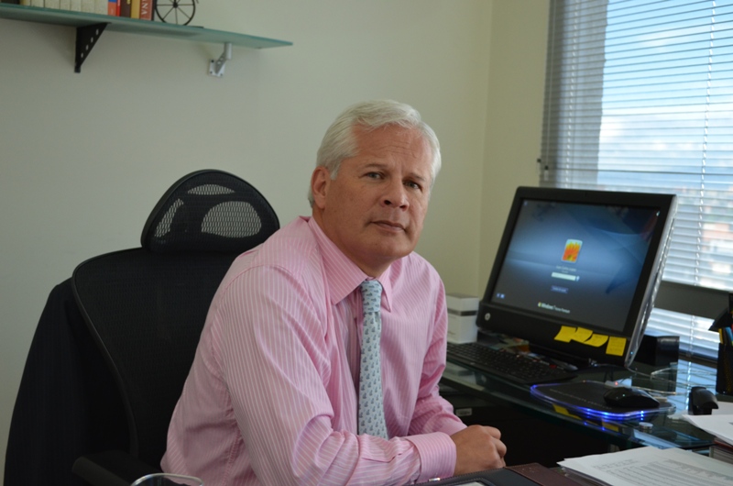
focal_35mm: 48
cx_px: 366
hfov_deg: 41.2
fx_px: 975
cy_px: 243
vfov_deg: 28.0
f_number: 4.8
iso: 800
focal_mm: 32
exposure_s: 1/60
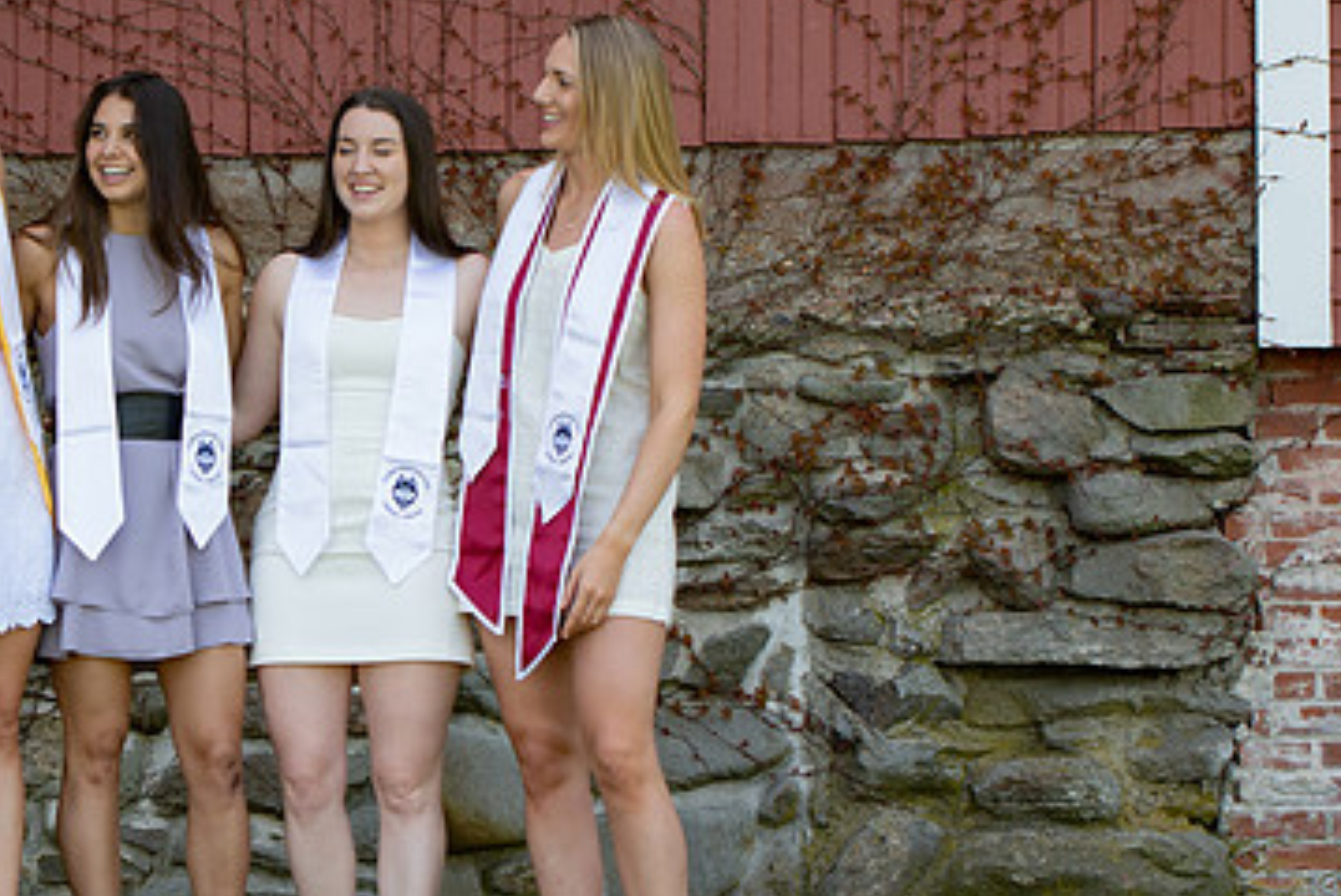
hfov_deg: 11.0
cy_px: 482
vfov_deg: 7.4
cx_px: 384
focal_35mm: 187
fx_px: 6971
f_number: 2.8
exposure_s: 1/250
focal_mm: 70
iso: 100
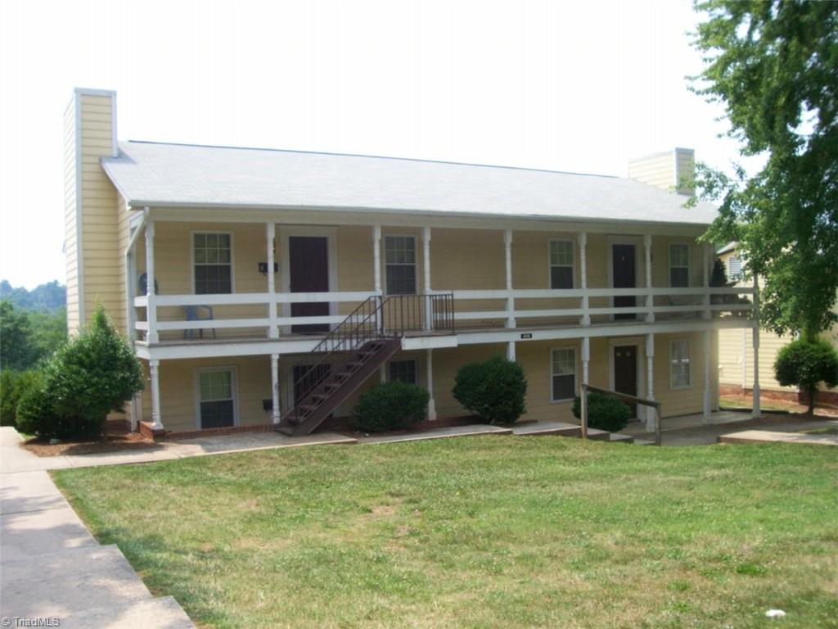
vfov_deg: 41.8
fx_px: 823
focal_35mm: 34
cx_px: 419
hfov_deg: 54.0
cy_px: 314
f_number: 5.1
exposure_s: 1/262
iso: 80
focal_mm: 5.6
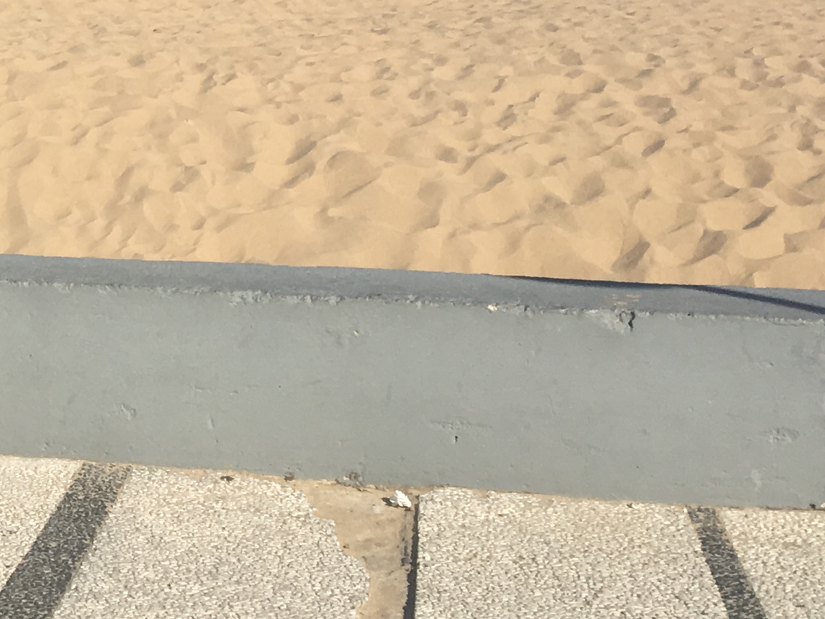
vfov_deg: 16.3
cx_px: -218
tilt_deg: +0.5
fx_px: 2097
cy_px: -52
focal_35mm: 88
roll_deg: +1.5
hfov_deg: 20.5
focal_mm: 4.15
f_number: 2.2
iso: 25
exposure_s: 1/3205
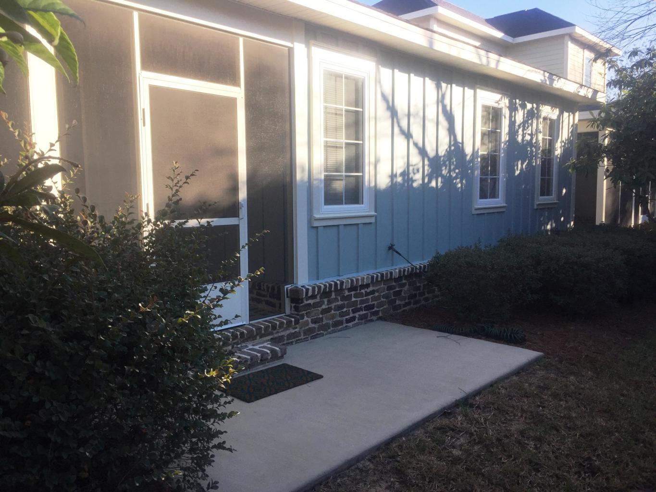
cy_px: 246
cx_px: 328
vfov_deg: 48.2
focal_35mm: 29
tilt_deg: -5.3
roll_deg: +0.5
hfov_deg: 61.7
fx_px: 550
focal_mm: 4.15
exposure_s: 1/694
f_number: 2.2
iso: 32
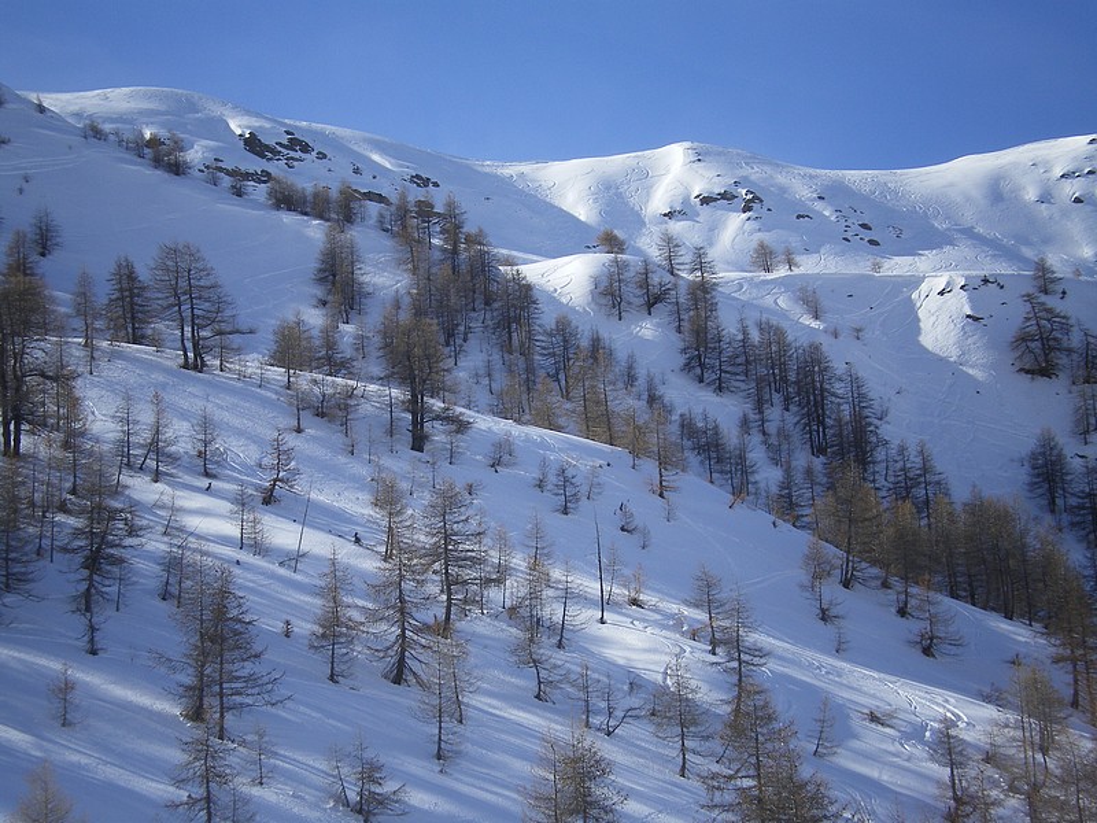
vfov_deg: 17.0
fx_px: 2757
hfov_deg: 22.5
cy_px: 412
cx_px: 548
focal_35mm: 87
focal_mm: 14.3
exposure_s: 1/200
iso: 64
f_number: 7.2
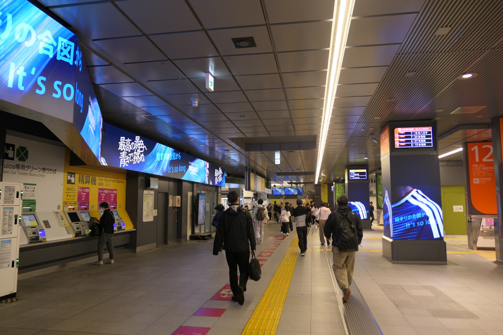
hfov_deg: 73.7
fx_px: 335
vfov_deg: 53.1
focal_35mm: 24
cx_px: 252
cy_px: 168
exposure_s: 1/100
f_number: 1.4
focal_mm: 8.8
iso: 125
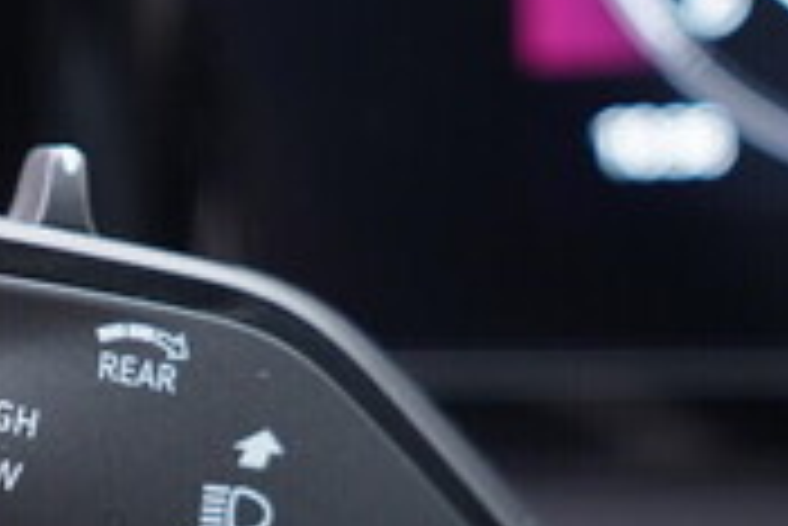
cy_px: 537
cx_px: 108
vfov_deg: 12.0
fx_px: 2475
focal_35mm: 113
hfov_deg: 17.9
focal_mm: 24
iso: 400
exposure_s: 1/40
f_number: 2.8
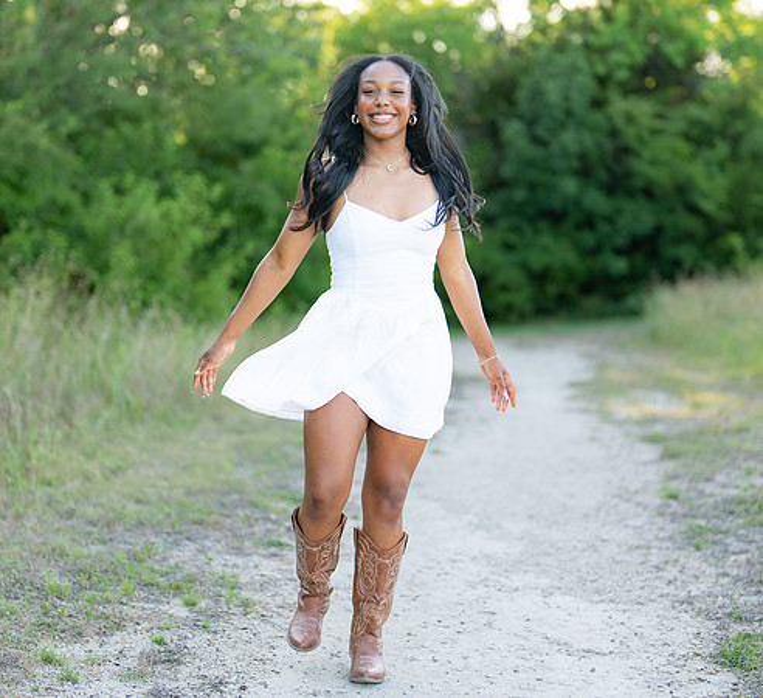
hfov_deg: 22.9
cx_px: 370
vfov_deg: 21.0
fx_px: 1886
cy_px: 324
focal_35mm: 79
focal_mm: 50
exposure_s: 1/1000
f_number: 1.2
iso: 100
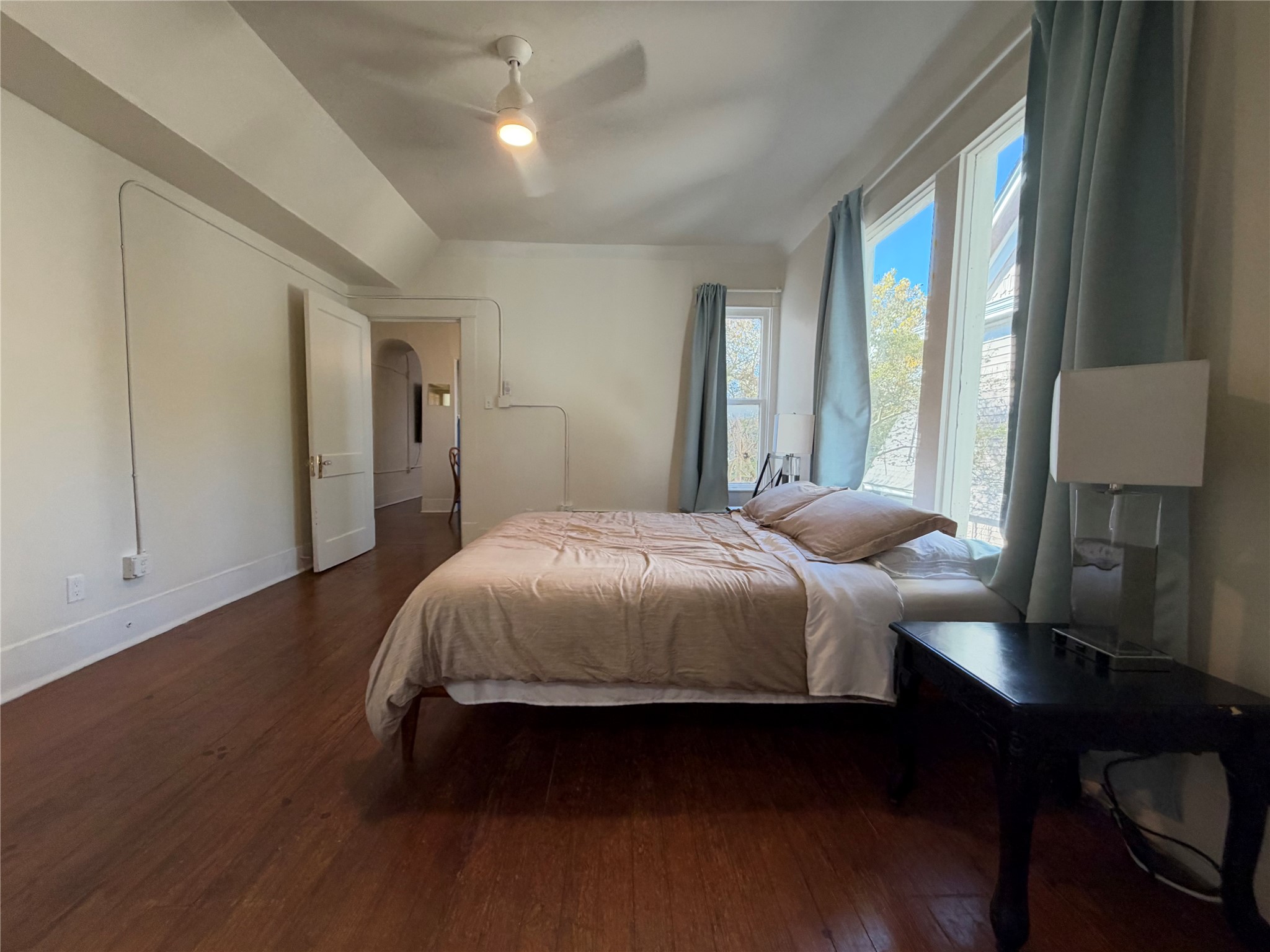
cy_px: 476
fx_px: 514
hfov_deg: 102.1
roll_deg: -0.2
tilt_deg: -2.1
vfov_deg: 85.7
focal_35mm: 14
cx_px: 635
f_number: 2.2
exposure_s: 1/120
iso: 250
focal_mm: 2.22
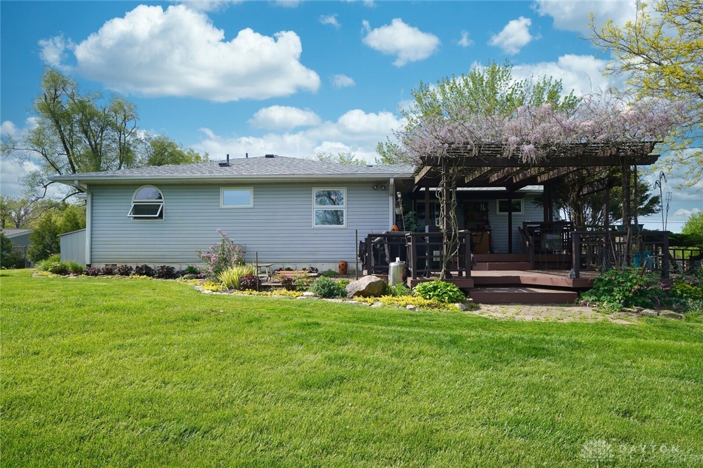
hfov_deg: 78.6
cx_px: 352
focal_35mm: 22
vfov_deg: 57.2
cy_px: 234
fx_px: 429
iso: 100
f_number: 10
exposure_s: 1/100
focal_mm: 22
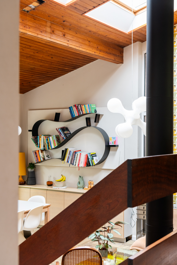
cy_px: 132
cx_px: 88
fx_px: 384
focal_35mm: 52
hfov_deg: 26.0
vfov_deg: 38.2
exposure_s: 1/10
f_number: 8
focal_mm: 52
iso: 400
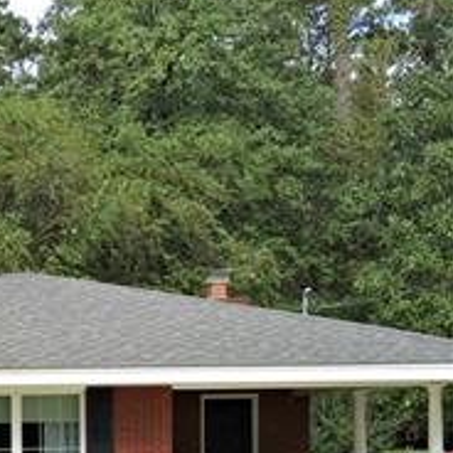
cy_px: 478
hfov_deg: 16.6
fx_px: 1318
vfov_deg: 18.9
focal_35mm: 89
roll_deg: +0.7
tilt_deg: -1.7
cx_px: -332
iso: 32
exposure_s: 1/842
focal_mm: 4.15
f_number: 2.2
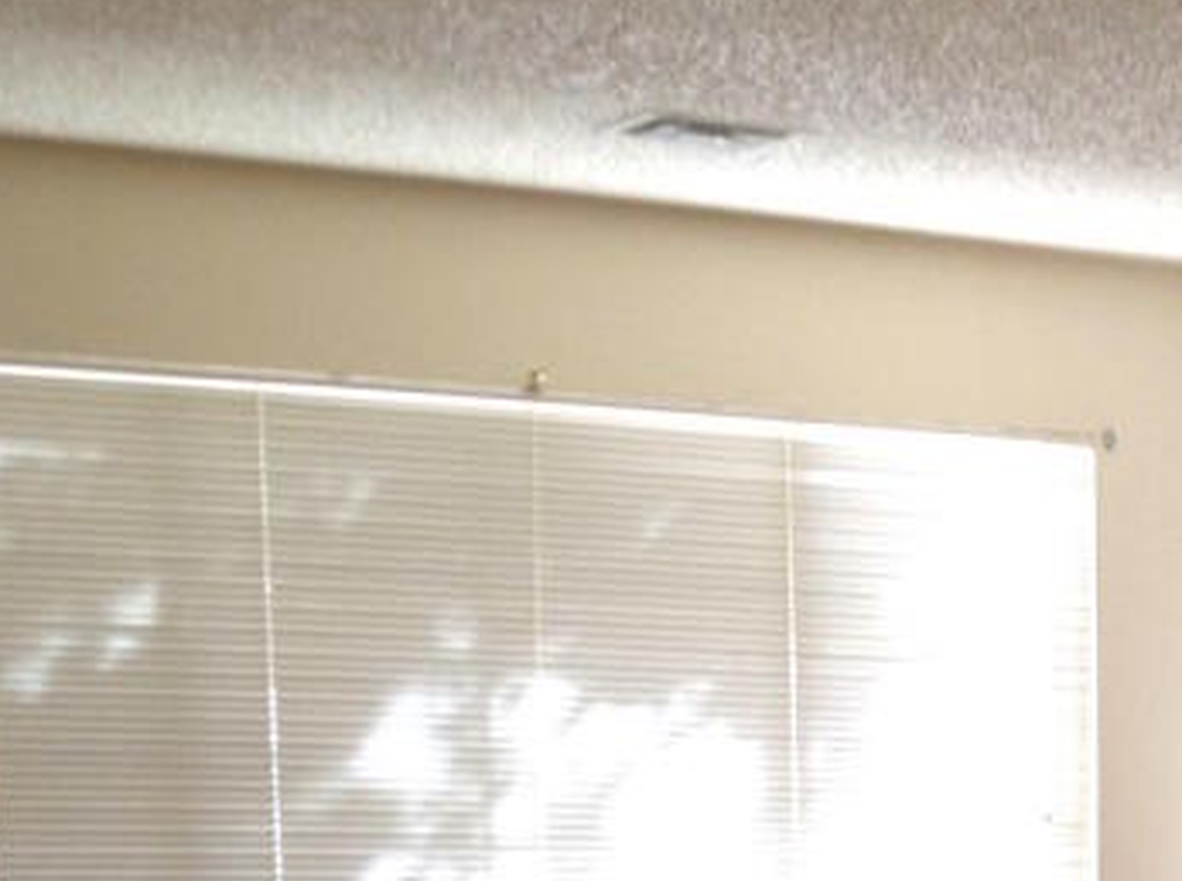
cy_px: 1291
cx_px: 1524
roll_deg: -1.6
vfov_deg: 13.4
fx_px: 3544
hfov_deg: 17.8
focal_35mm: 104
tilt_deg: -9.6
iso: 64
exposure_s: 1/24
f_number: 2.4
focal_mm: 4.28
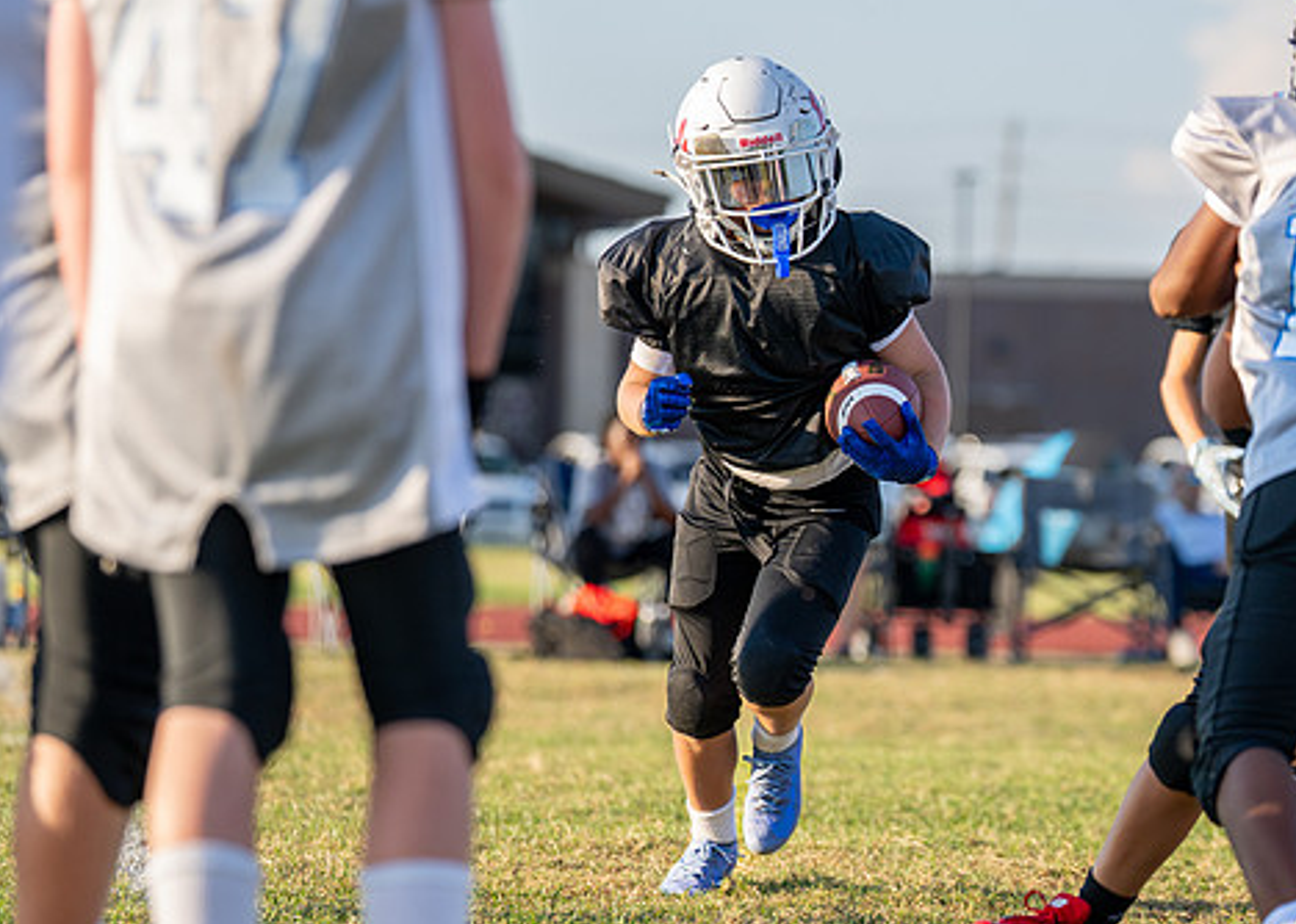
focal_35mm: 178
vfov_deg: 8.1
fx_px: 6550
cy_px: 433
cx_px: 842
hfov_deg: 11.3
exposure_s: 1/1600
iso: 250
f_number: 2.8
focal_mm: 121
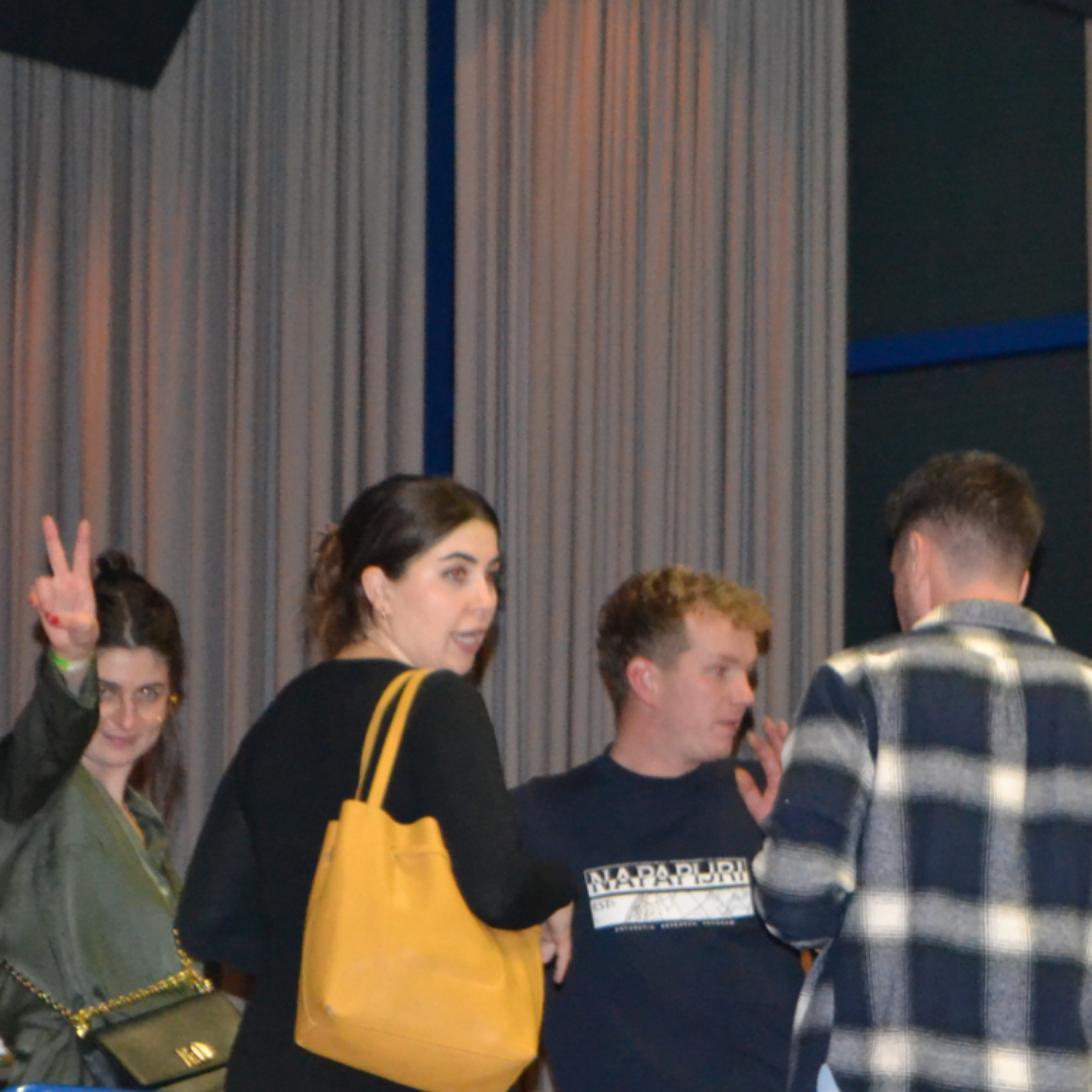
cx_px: 1041
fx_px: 6067
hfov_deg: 10.2
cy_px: 908
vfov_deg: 10.2
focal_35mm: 170
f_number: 5.6
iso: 3200
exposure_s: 1/60
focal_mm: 50
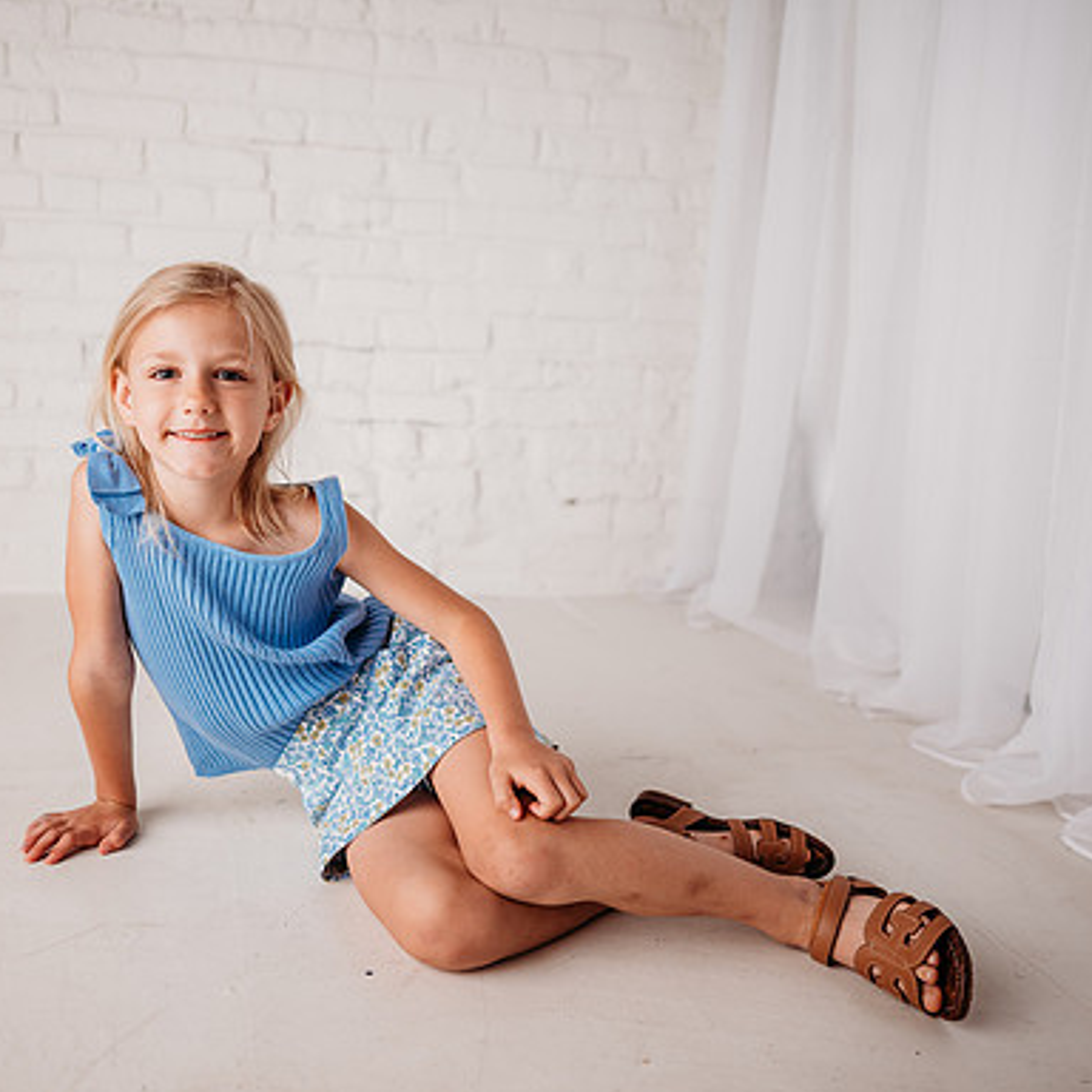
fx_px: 1178
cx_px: 431
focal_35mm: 33
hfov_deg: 49.4
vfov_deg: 49.7
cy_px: 549
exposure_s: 1/200
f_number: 2
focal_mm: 24
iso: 100
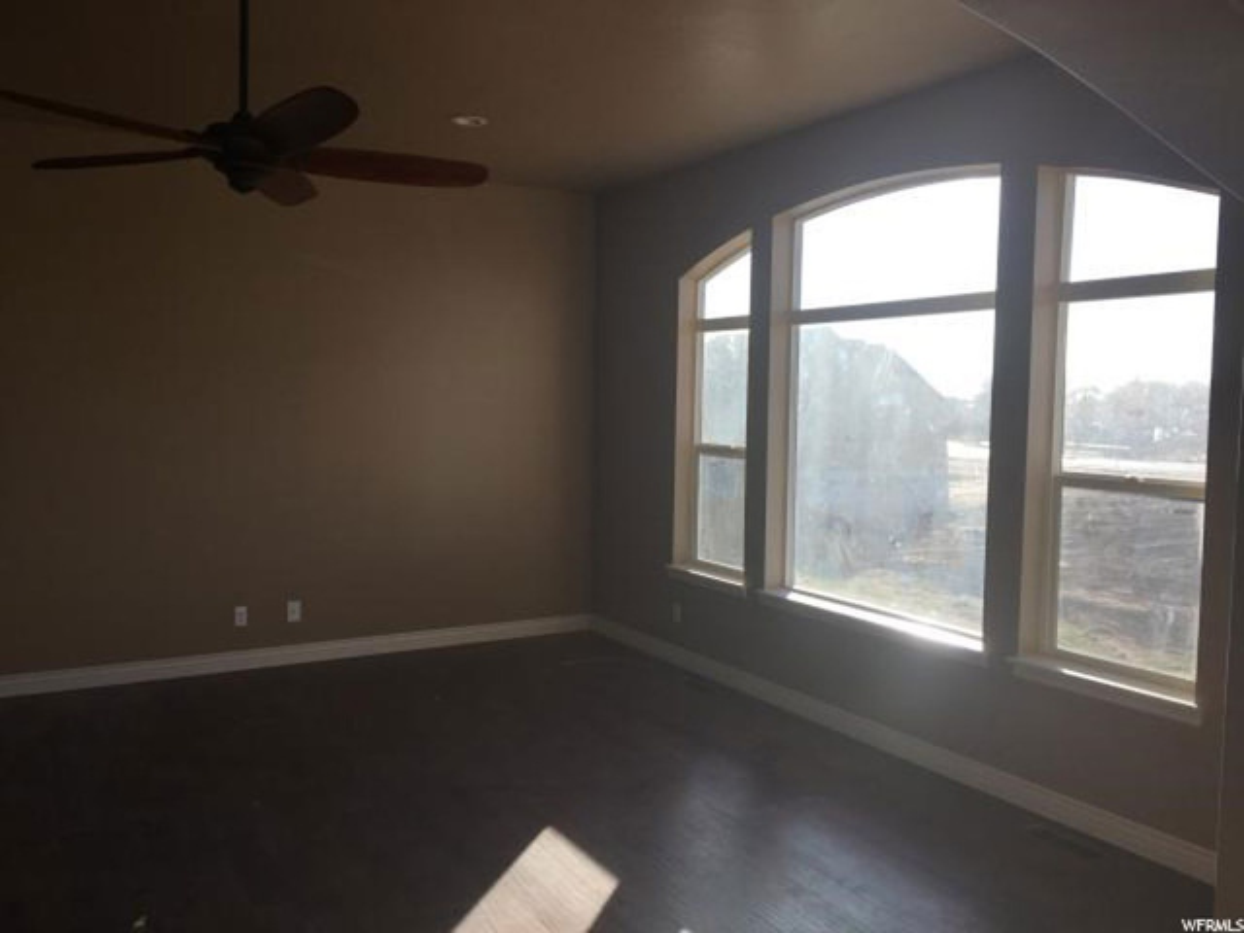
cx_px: 622
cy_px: 466
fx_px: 1042
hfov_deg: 61.7
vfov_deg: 48.2
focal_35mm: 29
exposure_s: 1/418
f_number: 2.2
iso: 25
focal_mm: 4.15
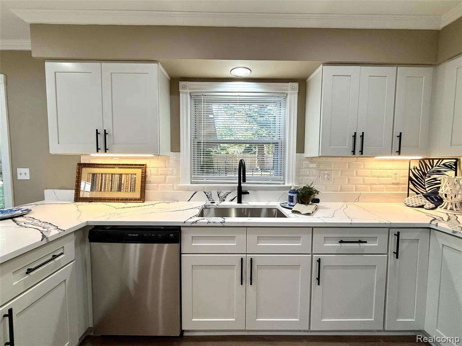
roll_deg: -1.0
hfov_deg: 102.1
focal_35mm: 14
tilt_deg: -3.5
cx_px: 231
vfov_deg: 85.7
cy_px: 173
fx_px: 187
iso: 100
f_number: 2.2
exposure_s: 1/120
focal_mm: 2.22
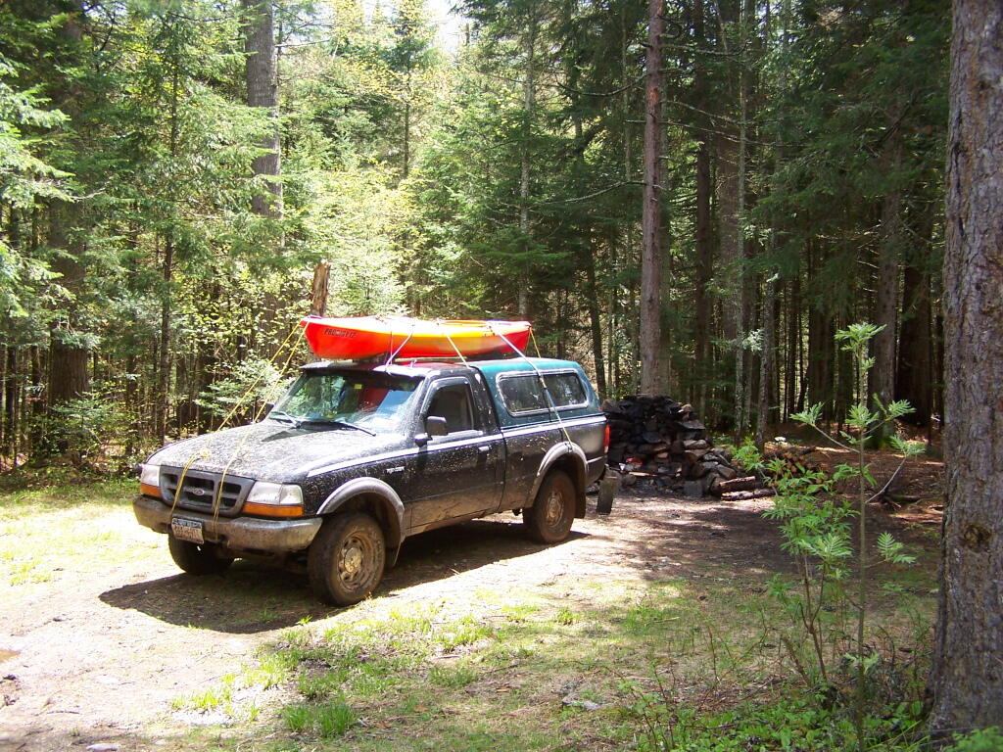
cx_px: 502
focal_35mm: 38
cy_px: 376
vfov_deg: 37.7
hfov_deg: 49.0
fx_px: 1101
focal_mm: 6.3
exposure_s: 1/125
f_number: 2.8
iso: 80
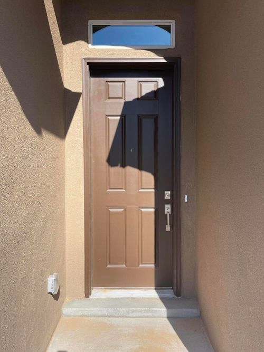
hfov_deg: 54.9
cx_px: 132
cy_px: 176
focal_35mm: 25
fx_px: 254
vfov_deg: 69.4
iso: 32
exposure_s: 1/2083
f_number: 1.6
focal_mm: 5.1
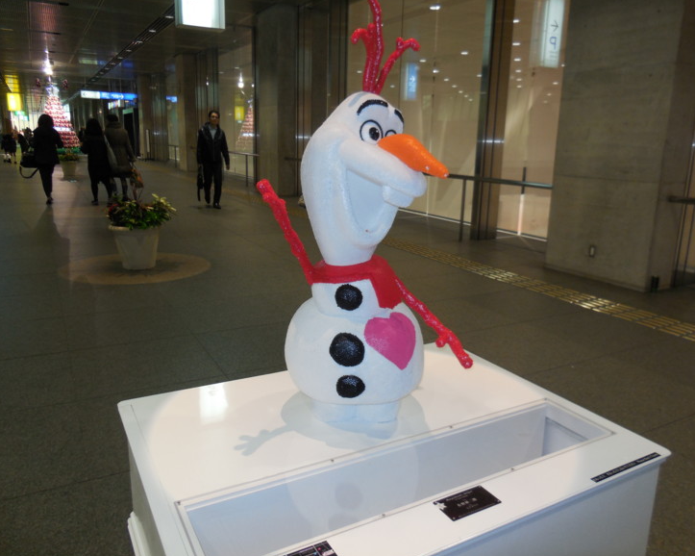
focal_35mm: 27
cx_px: 360
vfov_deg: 53.2
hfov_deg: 64.1
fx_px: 555
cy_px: 279
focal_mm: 4.5
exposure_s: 1/25
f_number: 3.1
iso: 200
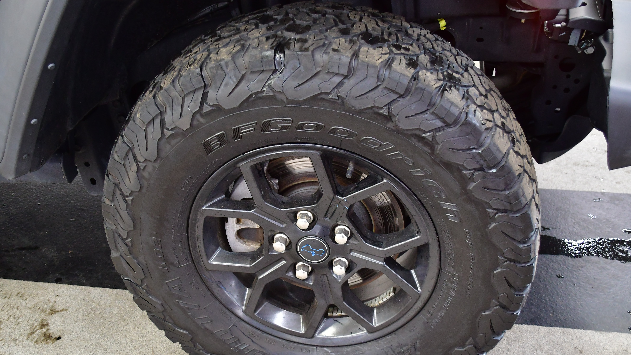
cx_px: 334
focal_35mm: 44
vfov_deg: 27.0
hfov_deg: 46.4
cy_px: 220
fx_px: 736
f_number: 4
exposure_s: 1/40
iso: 1250
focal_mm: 24
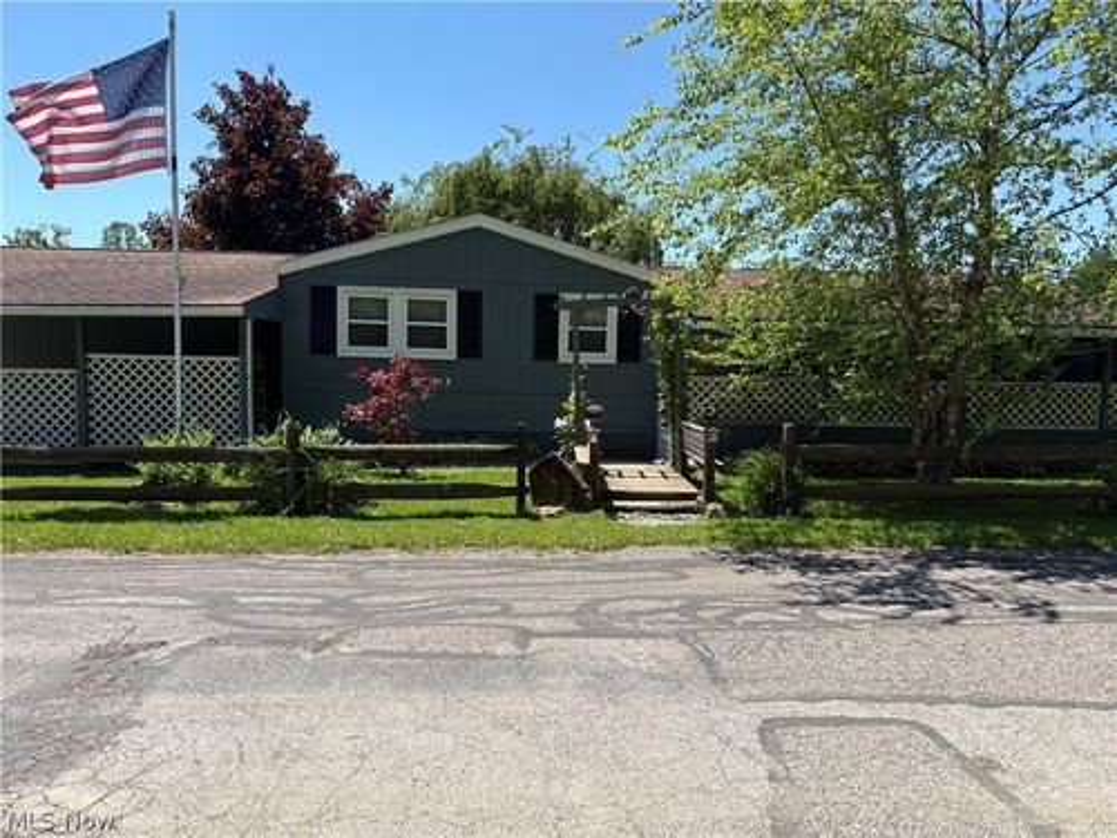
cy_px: 419
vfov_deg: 53.1
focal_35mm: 26
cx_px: 558
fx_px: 839
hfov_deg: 67.3
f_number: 1.6
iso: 50
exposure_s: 1/2075
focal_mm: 5.96
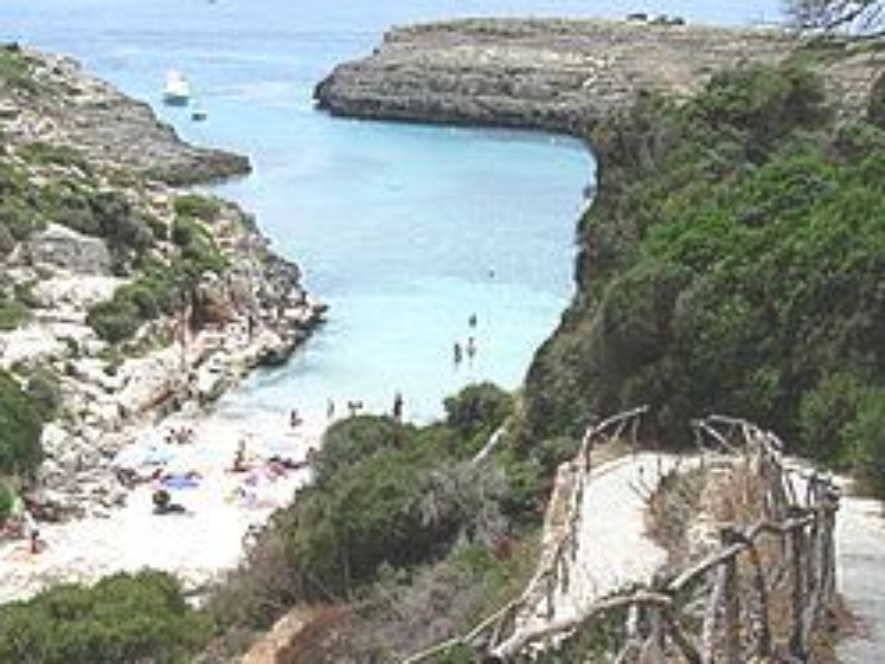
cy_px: 415
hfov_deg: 31.7
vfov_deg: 24.0
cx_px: 409
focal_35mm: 61
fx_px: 1560
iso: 64
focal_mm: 7.8
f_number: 4.8
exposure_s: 1/703
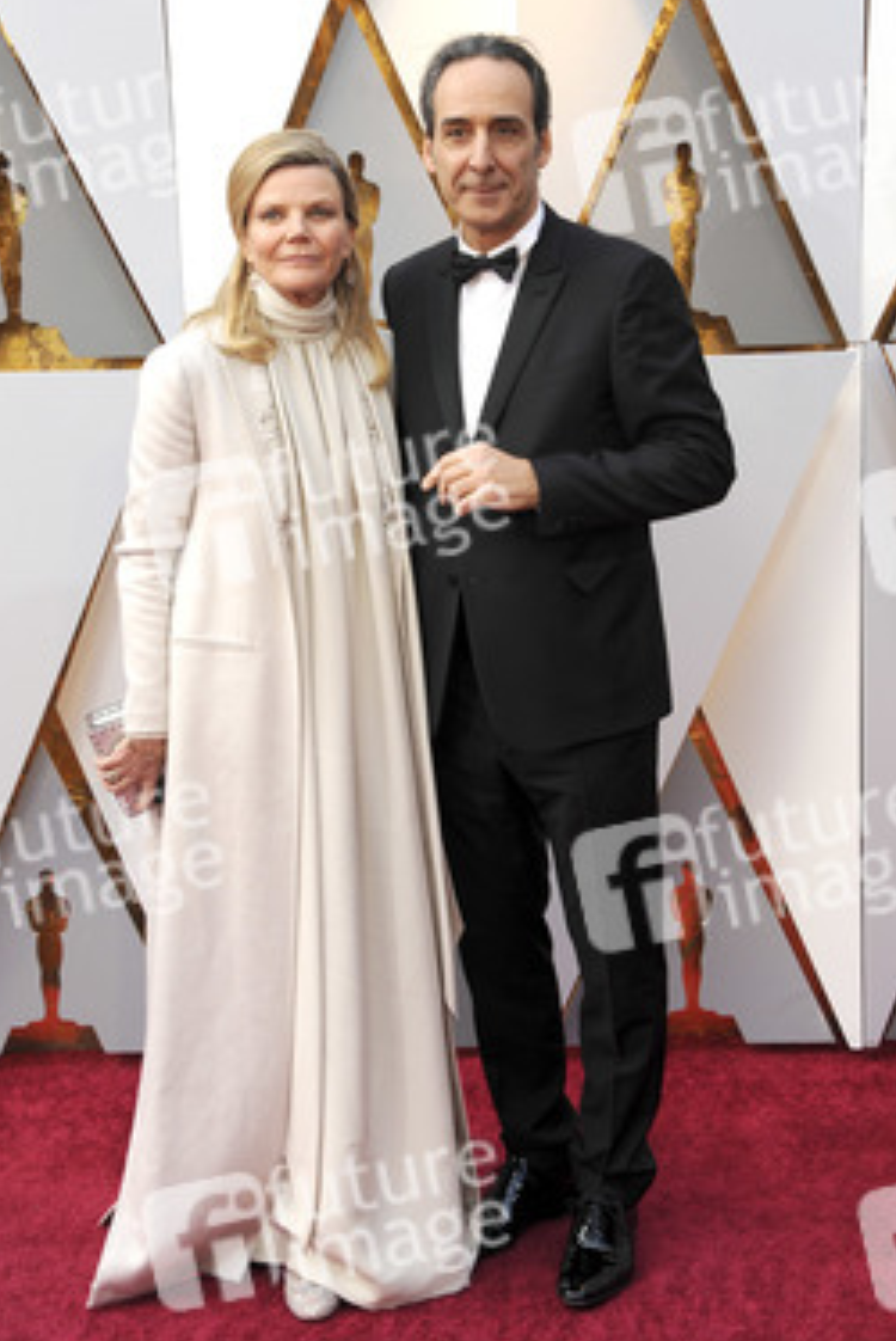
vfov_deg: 32.4
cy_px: 688
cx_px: 432
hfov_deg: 21.9
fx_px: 2310
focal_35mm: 62
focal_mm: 58
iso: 1000
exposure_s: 1/250
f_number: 8
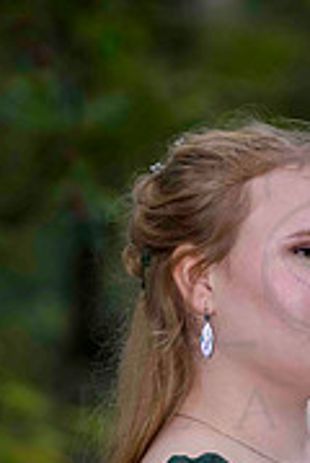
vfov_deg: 8.1
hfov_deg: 5.5
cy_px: 499
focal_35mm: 251
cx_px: 331
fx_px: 3229
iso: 1600
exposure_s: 1/320
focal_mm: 100
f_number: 3.2
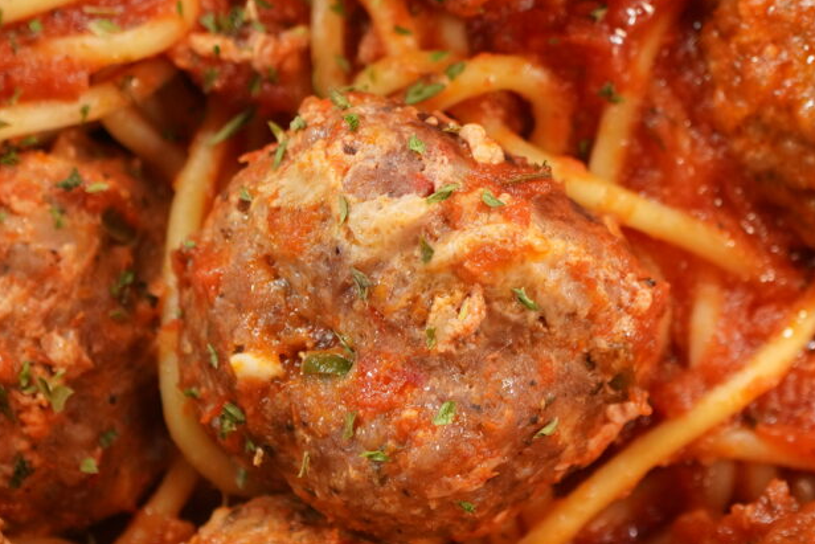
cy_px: 270
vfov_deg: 9.4
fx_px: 3306
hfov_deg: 14.0
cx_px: 512
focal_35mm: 146
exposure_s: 1/30
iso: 250
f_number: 3.5
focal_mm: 30
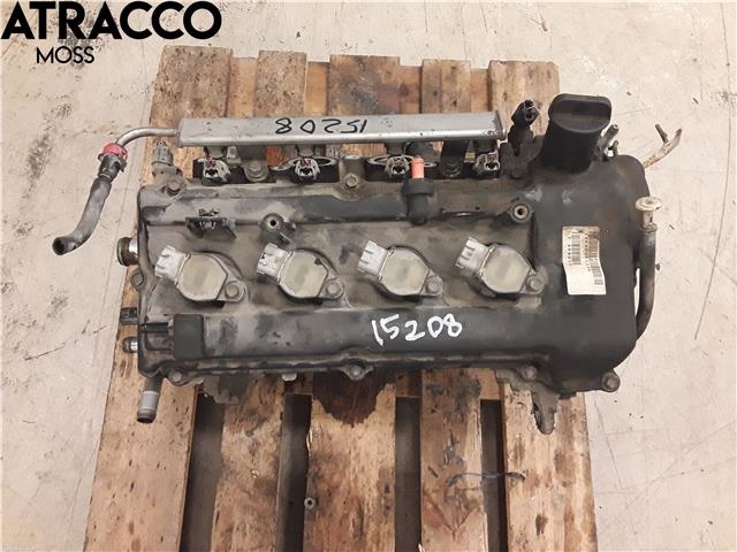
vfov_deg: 49.7
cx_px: 368
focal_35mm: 28
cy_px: 276
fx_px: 596
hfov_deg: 63.4
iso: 160
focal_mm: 2.91
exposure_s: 1/50
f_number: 1.9
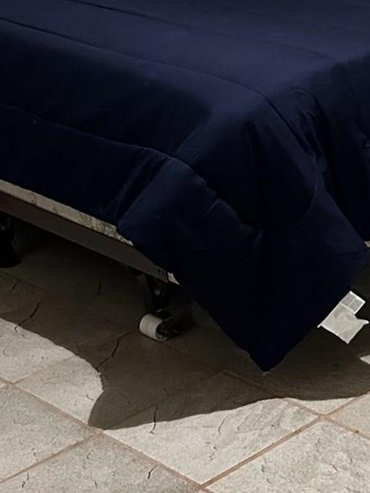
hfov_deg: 14.2
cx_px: 442
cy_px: 105
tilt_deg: -17.4
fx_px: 1439
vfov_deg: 19.3
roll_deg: +2.5
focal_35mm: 101
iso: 500
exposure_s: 1/30
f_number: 1.5
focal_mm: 5.7
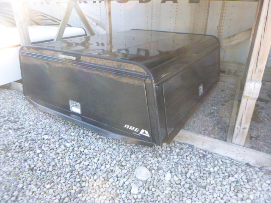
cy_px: 102
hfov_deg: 69.4
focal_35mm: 25
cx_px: 136
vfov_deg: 54.9
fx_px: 196
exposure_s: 1/60
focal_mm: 4.5
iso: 320
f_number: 3.9
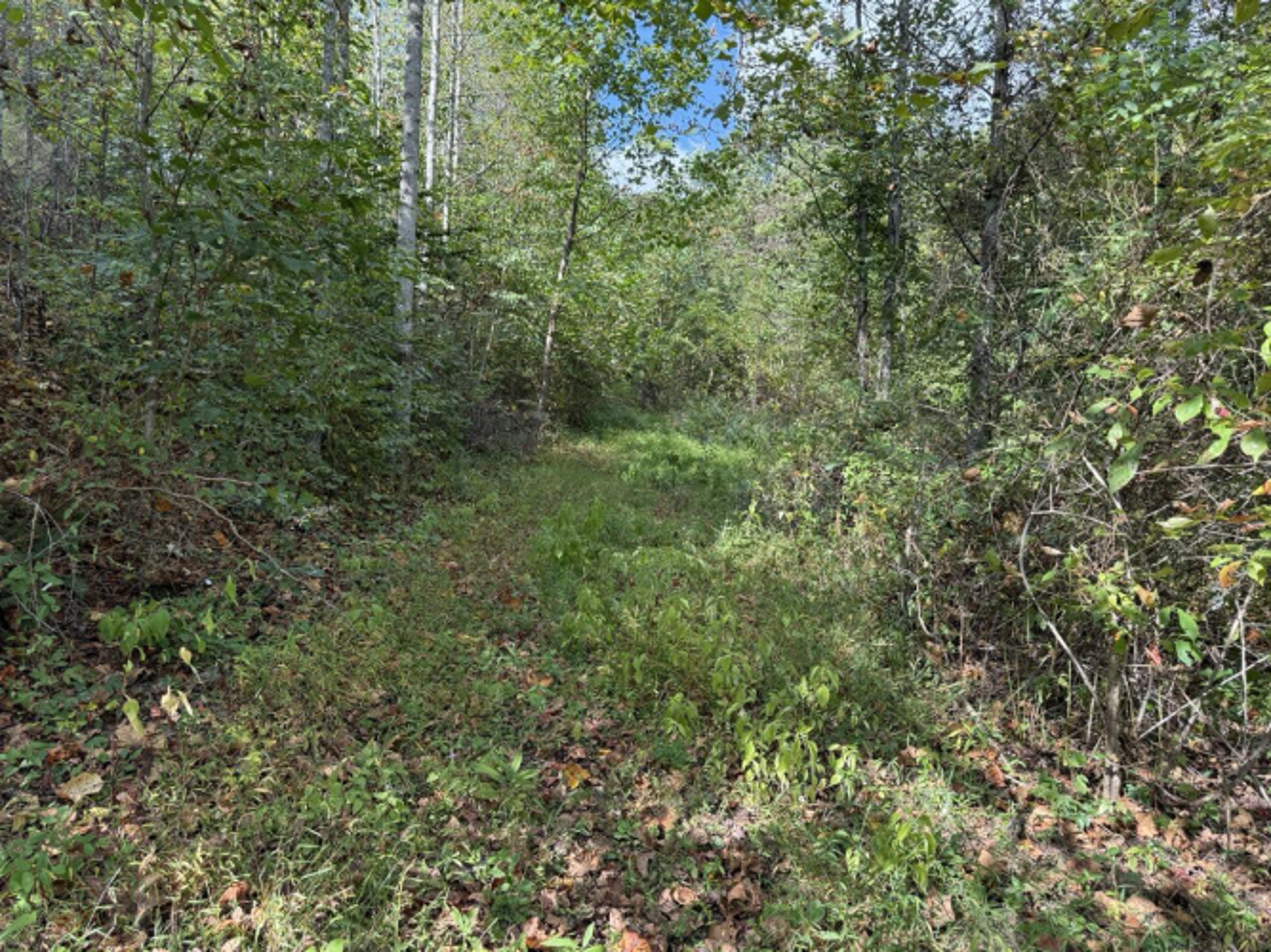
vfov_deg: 56.8
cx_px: 636
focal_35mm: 24
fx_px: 881
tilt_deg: -0.6
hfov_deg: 71.6
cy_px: 476
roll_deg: -2.7
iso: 100
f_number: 1.78
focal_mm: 6.76
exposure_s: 1/627
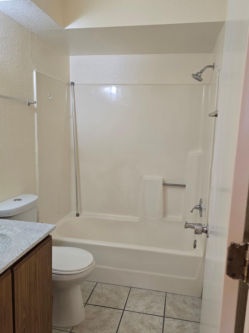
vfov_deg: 63.4
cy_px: 166
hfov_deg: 49.7
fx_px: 269
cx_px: 127
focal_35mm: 28
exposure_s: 1/120
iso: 160
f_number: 1.7
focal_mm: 6.3
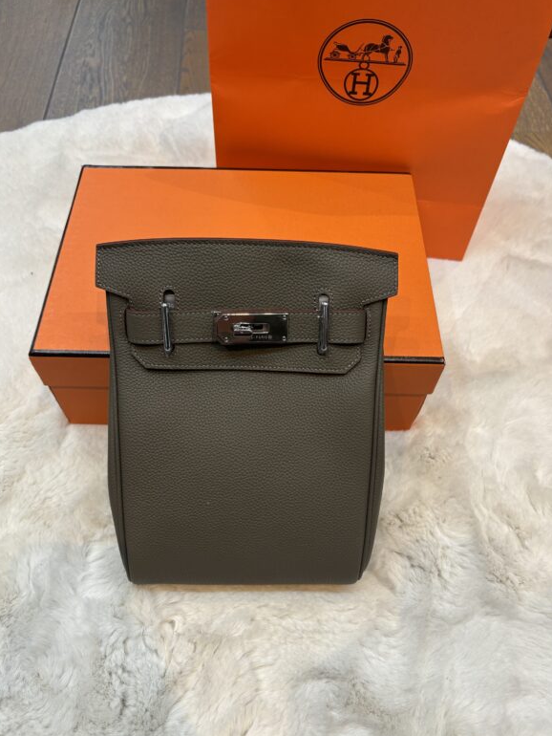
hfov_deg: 51.4
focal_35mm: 27
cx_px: 268
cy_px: 362
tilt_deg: -56.2
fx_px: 574
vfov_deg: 65.3
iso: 80
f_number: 1.6
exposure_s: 1/50
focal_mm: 5.96
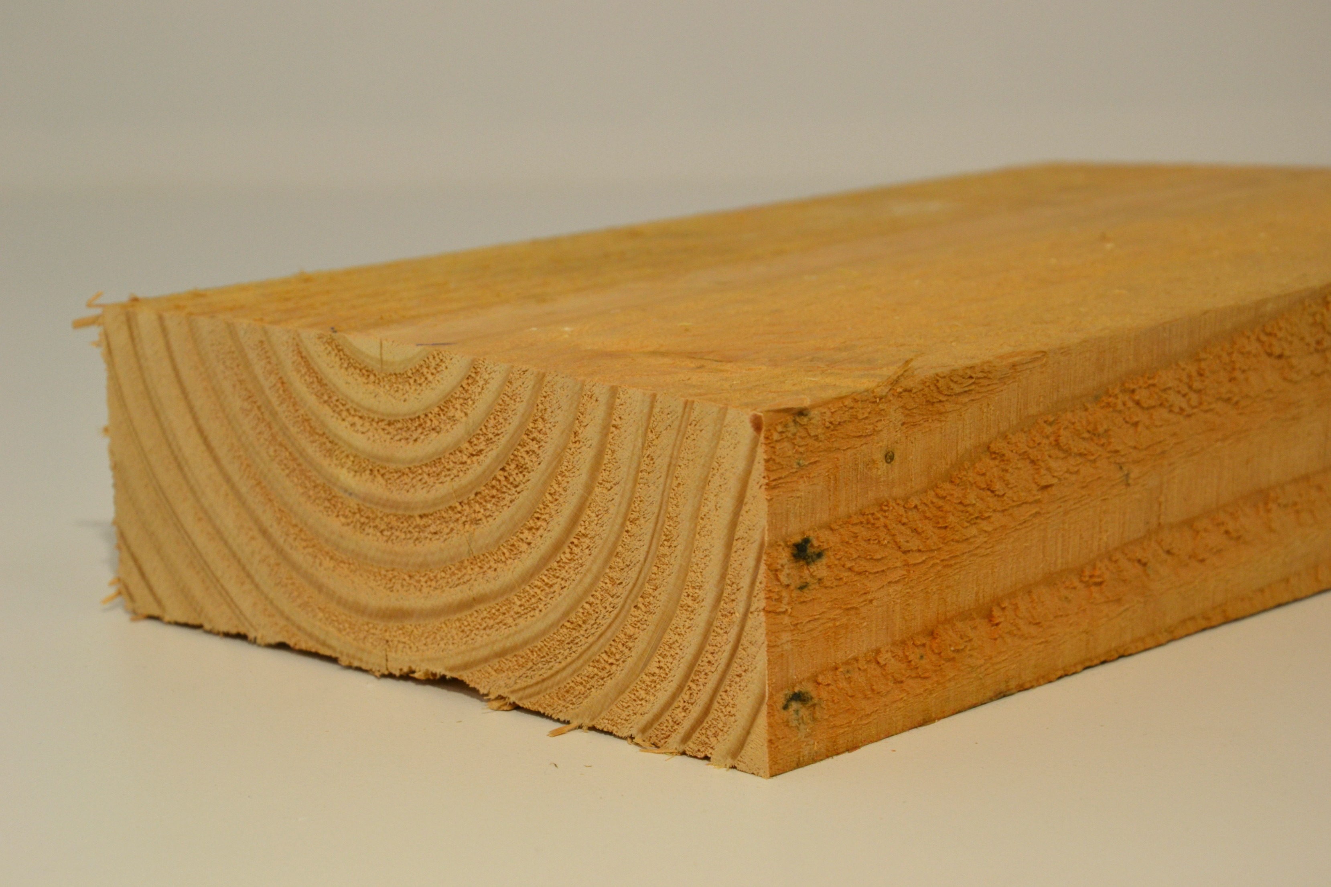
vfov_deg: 14.7
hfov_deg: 21.9
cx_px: 666
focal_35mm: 93
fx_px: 3438
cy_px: 444
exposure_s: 1/125
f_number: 8
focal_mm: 62
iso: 400
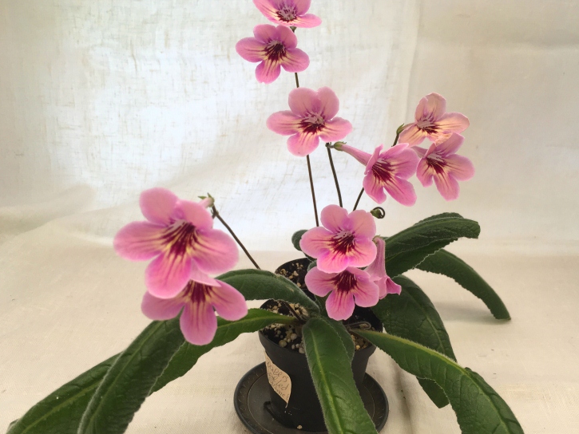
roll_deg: -2.7
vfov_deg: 44.2
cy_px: 219
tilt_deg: -18.0
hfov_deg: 56.8
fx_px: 535
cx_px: 310
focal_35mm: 32
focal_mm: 4.15
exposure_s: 1/100
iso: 32
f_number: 2.2
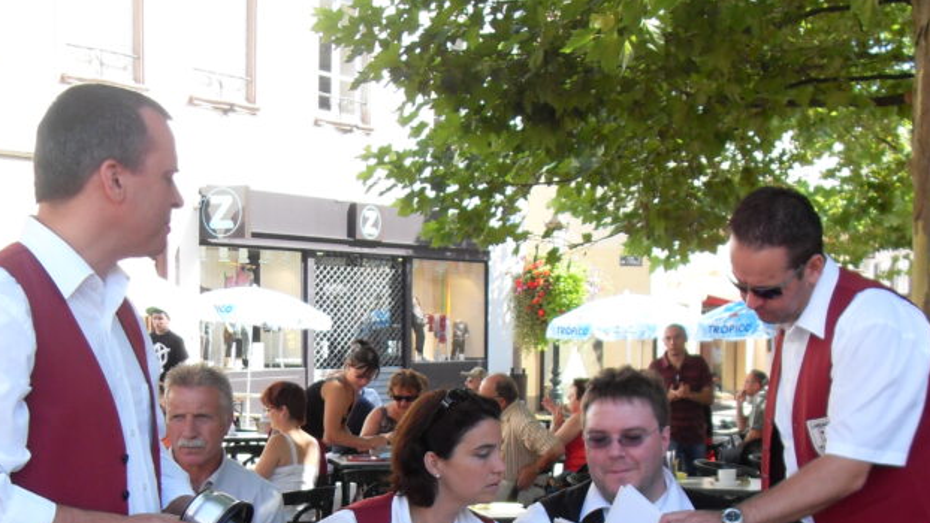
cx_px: 601
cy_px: 545
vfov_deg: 19.1
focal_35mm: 61
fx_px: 1504
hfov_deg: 34.1
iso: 80
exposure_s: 1/250
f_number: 2.8
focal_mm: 6.3
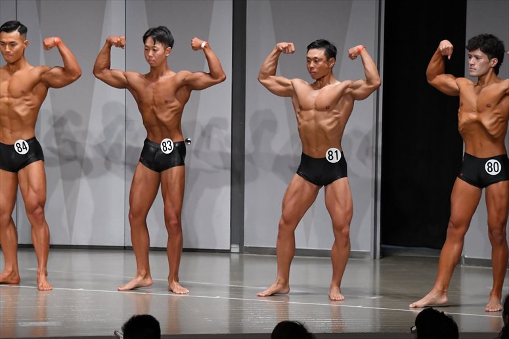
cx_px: 254
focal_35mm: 187
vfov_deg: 7.3
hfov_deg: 11.0
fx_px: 2643
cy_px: 170
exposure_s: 1/400
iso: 5000
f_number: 5.6
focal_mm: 125
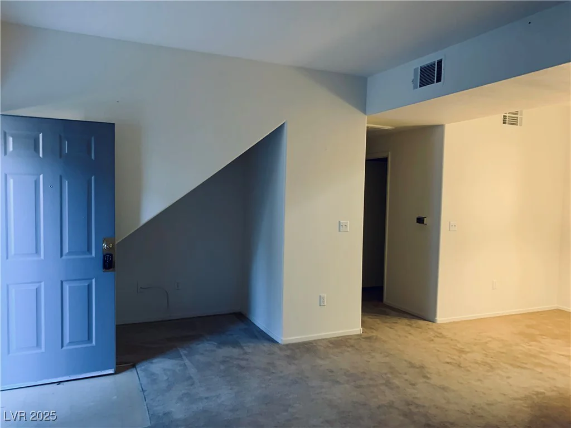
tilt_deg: -2.5
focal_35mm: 26
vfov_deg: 53.1
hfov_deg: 67.3
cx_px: 286
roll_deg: -0.9
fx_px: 429
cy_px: 214
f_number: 1.8
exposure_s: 1/60
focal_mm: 4.25
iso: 320
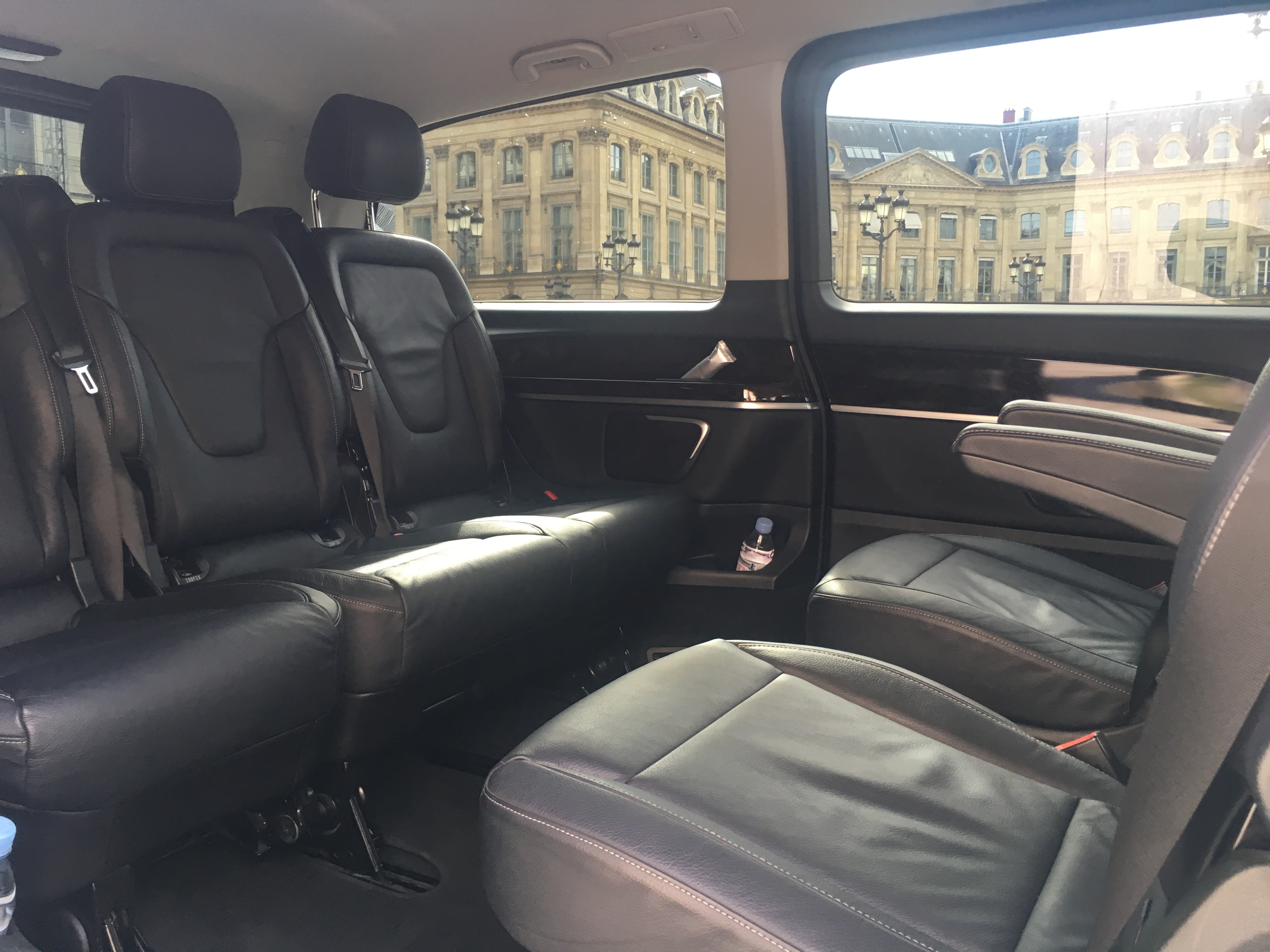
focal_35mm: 29
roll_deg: +0.5
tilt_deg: -7.8
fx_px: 1064
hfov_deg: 61.7
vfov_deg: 48.2
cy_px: 476
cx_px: 635
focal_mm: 4.15
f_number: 2.2
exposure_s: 1/33
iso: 40
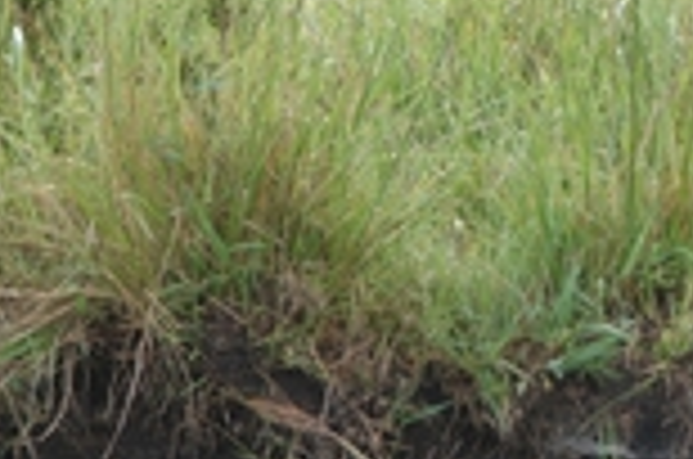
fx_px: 24819
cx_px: 1318
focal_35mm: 1292
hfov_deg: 1.6
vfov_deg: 1.1
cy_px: -425
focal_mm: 113.69
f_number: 4
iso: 200
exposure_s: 1/100
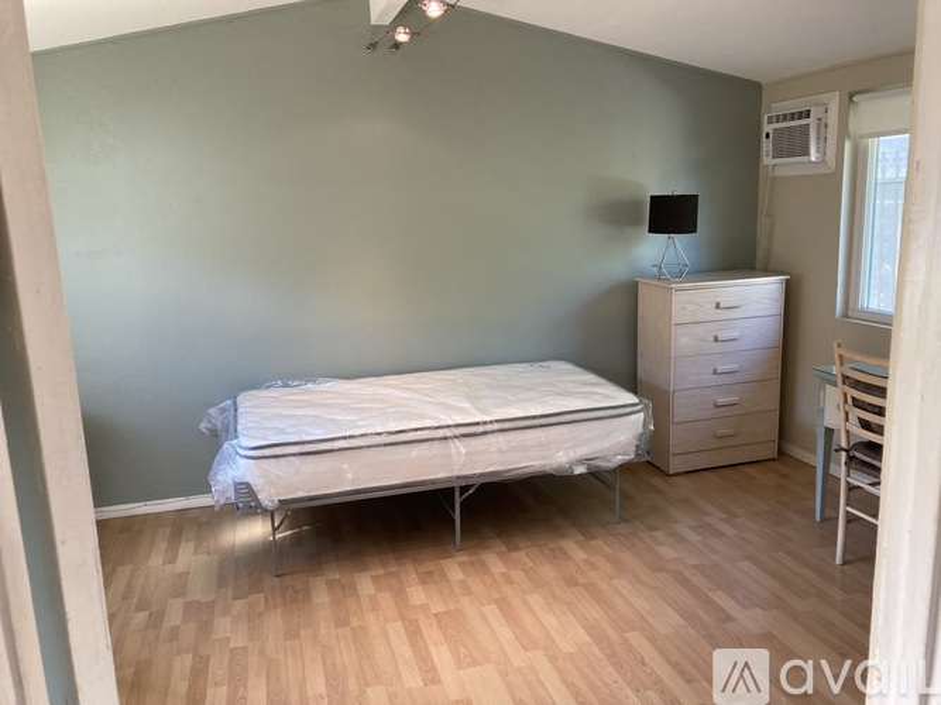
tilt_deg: -9.9
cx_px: 470
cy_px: 352
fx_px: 761
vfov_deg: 49.7
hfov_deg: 63.5
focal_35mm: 28
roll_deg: +2.0
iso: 64
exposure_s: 1/60
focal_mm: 3.99
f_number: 1.8
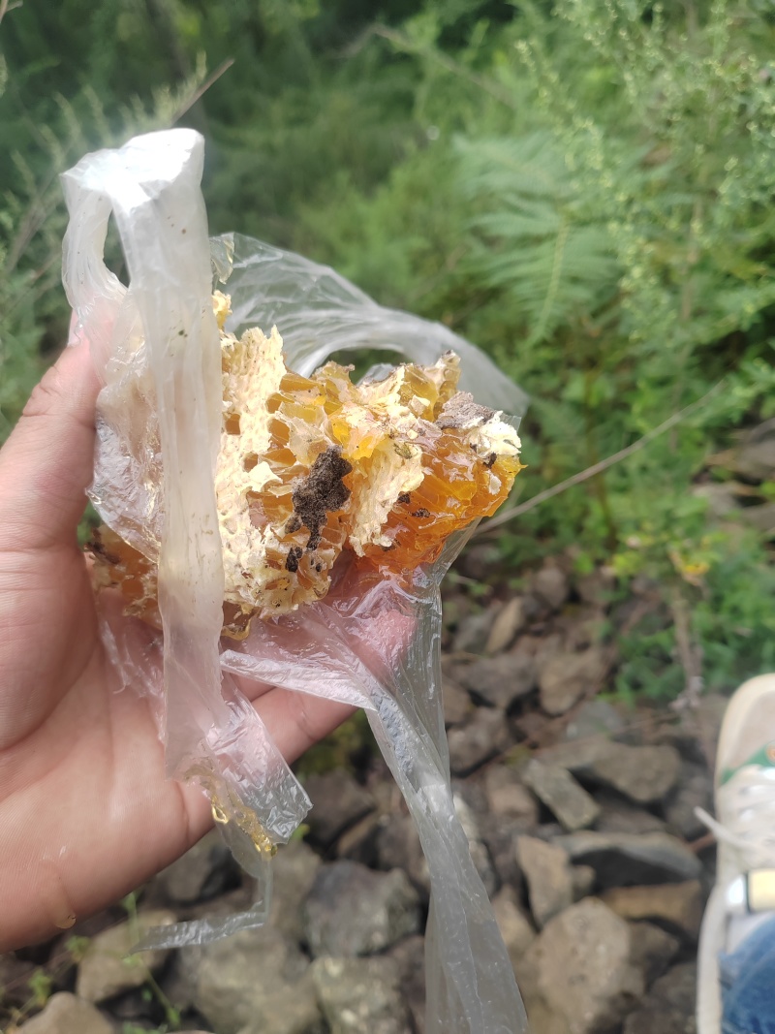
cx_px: 388
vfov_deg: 65.3
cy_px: 517
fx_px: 806
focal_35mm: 27
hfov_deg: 51.3
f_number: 1.9
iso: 125
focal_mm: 5.52
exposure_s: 1/360
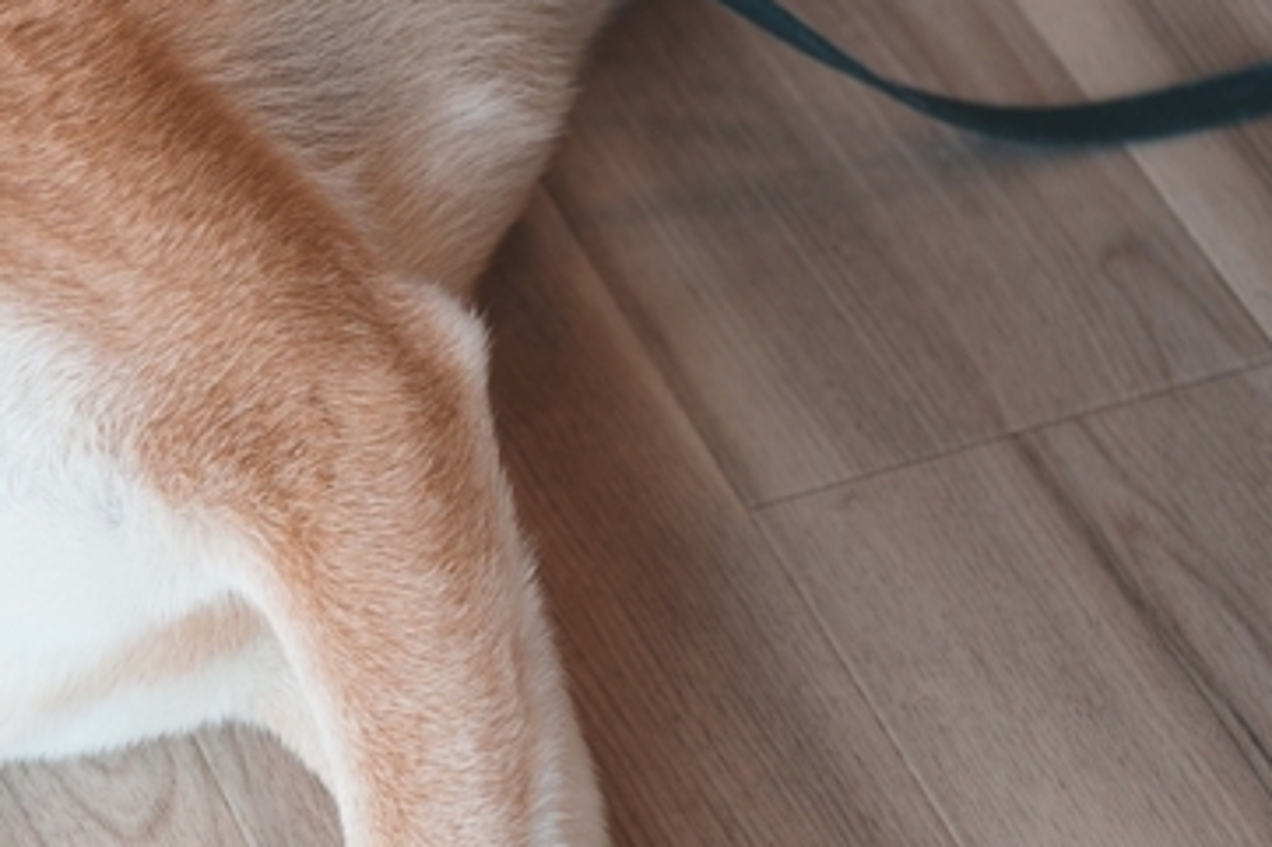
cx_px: -141
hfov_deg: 17.1
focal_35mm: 116
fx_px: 4097
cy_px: 306
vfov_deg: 11.8
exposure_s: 1/250
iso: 100
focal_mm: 35
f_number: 2
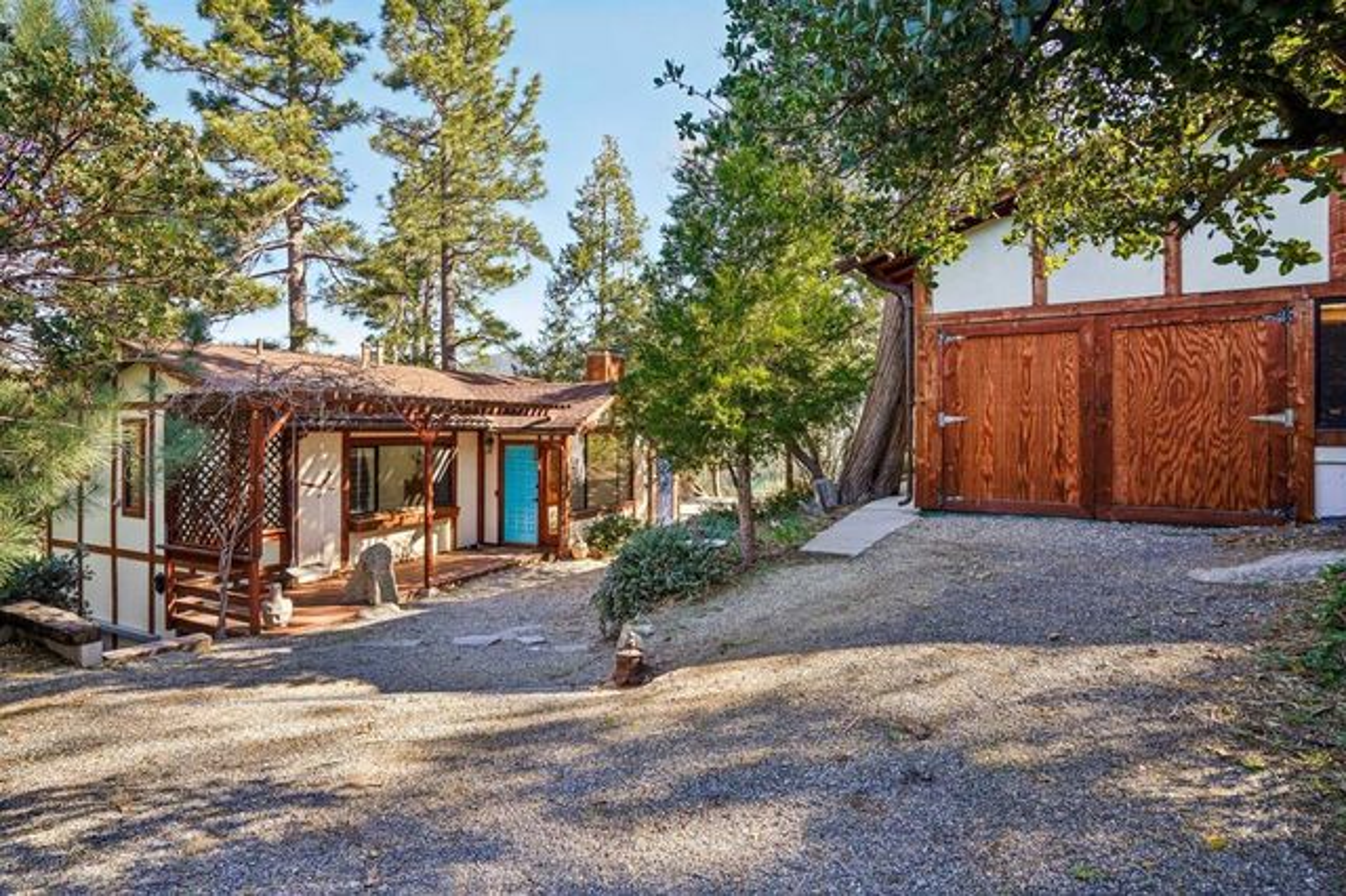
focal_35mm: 17
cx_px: 673
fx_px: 635
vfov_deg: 70.4
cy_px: 448
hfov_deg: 93.3
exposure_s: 1/40
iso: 100
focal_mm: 17
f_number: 8
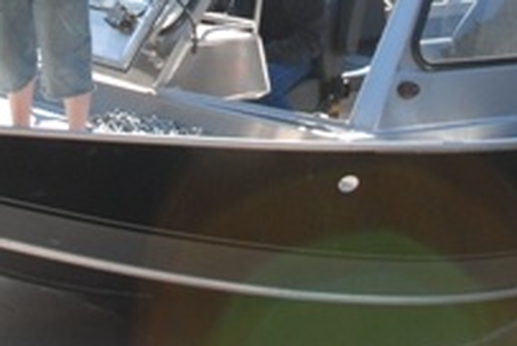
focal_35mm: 85
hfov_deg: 23.9
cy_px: -114
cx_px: 280
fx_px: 1222
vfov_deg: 15.3
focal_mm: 18
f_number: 8
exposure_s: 1/250
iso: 320
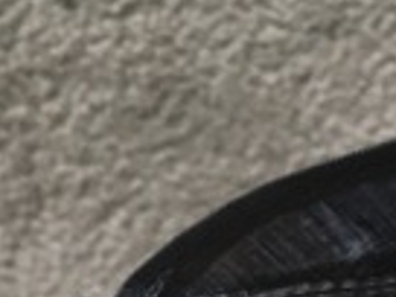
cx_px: 204
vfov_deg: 18.1
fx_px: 892
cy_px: 335
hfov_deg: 25.0
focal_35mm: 78
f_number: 2.2
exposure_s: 1/30
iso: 160
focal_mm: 4.15
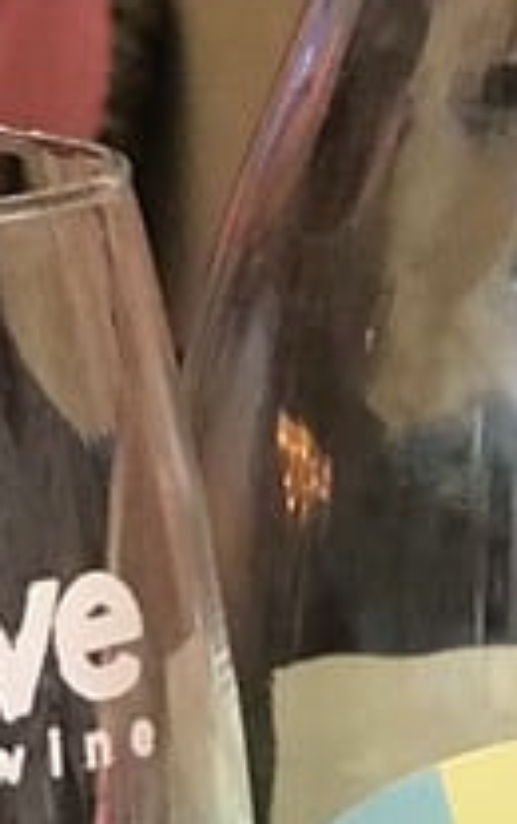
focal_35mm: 303
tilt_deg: -10.1
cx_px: 358
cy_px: 422
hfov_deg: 4.3
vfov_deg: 6.9
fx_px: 6807
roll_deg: -0.7
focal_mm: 6.6
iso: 640
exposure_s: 1/60
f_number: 2.8
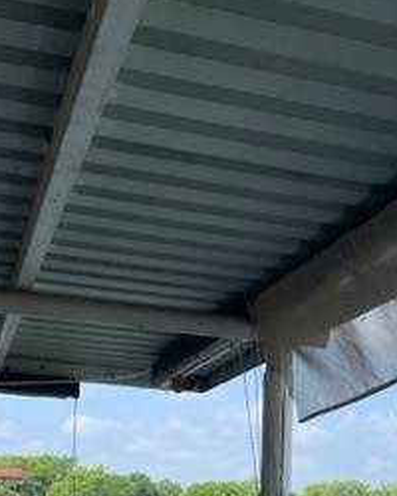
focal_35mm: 65
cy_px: 591
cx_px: 308
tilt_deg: -4.0
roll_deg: -1.1
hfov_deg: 23.2
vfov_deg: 26.1
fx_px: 955
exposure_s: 1/1821
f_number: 1.6
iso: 32
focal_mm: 5.1
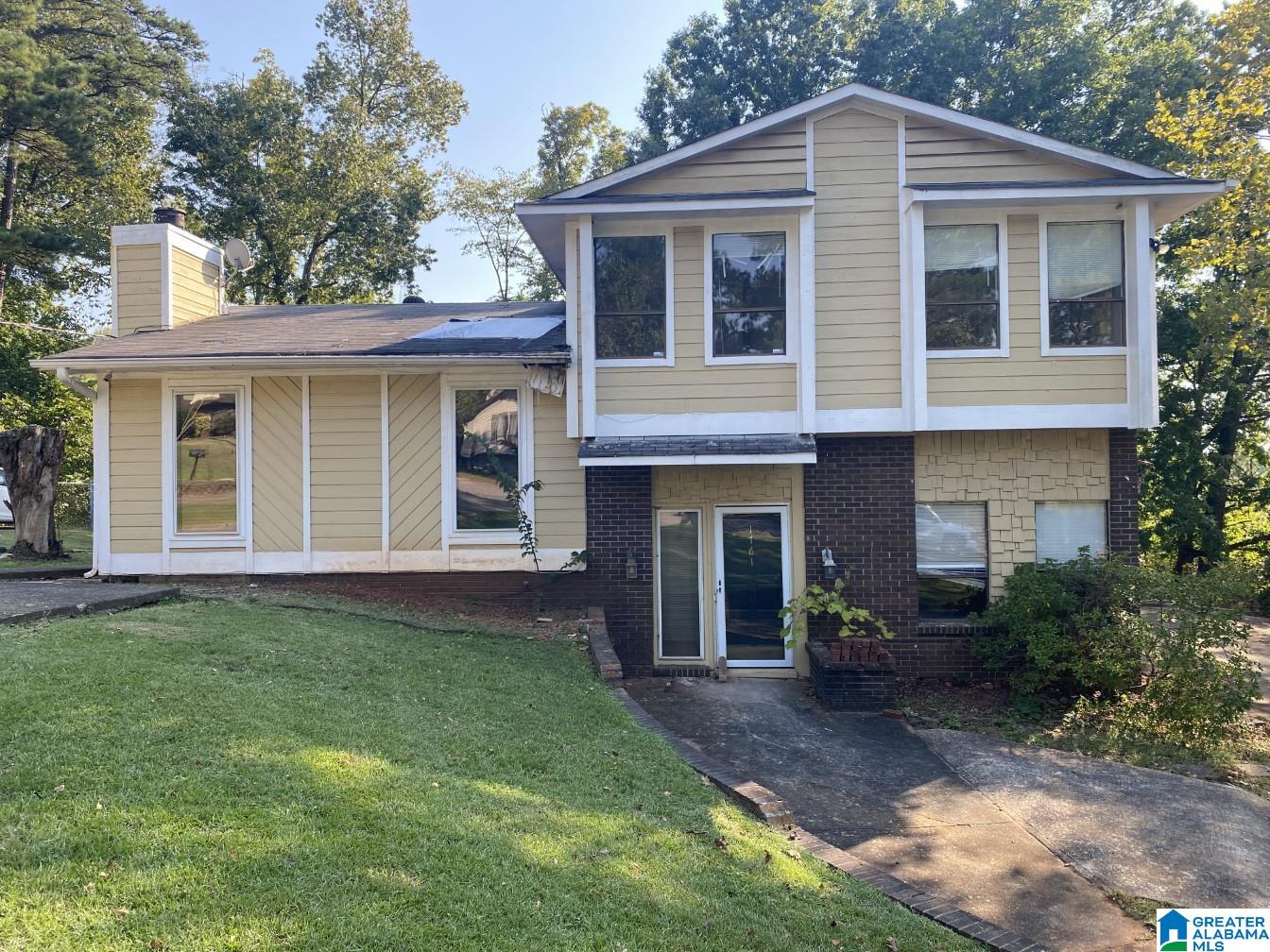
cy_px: 476
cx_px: 635
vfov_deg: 53.1
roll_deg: +0.5
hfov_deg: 67.3
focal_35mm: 26
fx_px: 954
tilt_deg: -0.7
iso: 32
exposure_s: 1/428
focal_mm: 4.25
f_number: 1.8
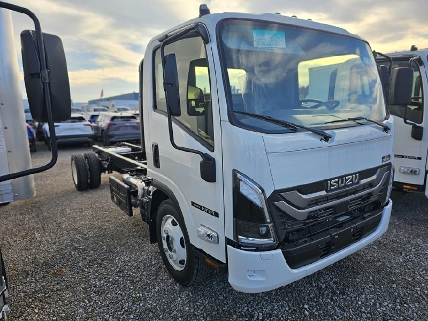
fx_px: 284
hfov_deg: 73.9
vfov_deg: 58.9
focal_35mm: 23
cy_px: 160
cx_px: 214
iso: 10
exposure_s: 1/373
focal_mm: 6.3
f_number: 1.7
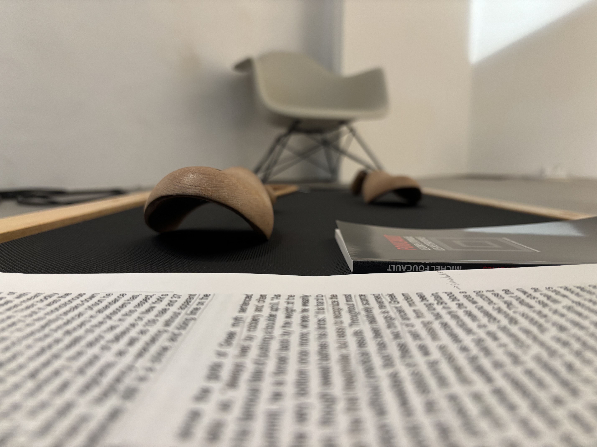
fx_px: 448
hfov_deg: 67.3
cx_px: 298
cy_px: 224
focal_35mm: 26
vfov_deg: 53.1
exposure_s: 1/60
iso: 320
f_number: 1.6
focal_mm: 5.96
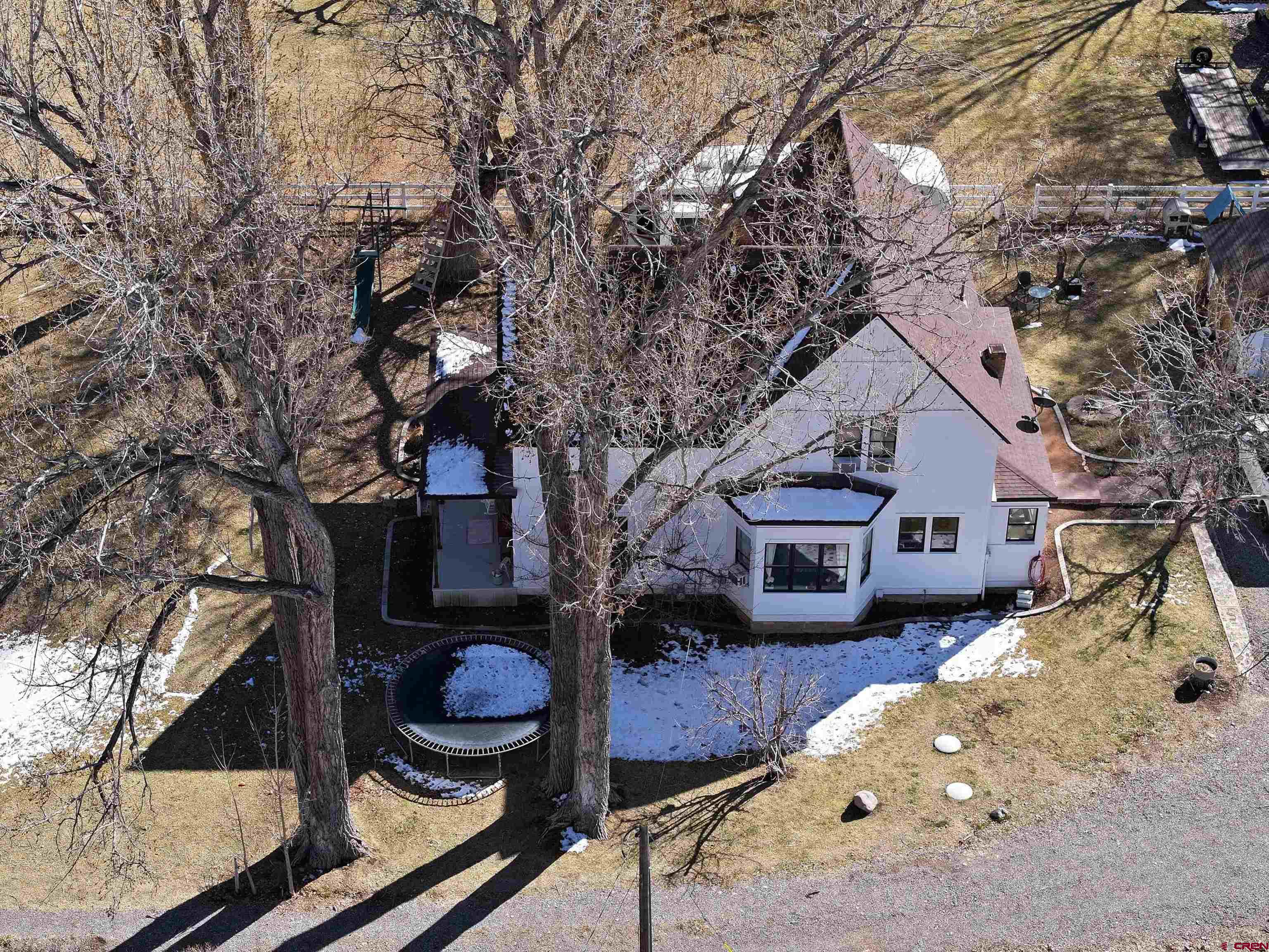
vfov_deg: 21.0
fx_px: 2566
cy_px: 476
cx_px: 634
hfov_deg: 27.8
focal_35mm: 70
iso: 120
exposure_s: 1/800
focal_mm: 19.35
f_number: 2.8
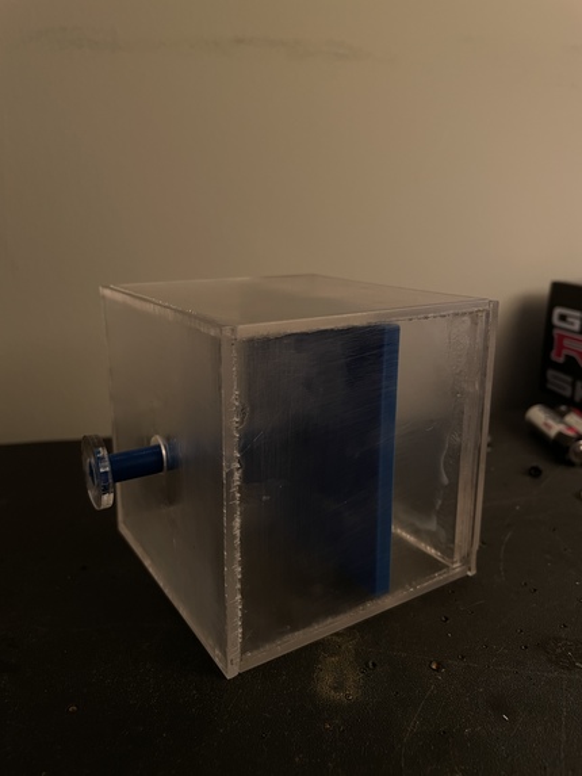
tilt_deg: -11.8
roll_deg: -0.3
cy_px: 388
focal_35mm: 26
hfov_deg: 53.1
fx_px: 583
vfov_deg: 67.3
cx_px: 291
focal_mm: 4.2
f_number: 1.6
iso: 250
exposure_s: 1/60
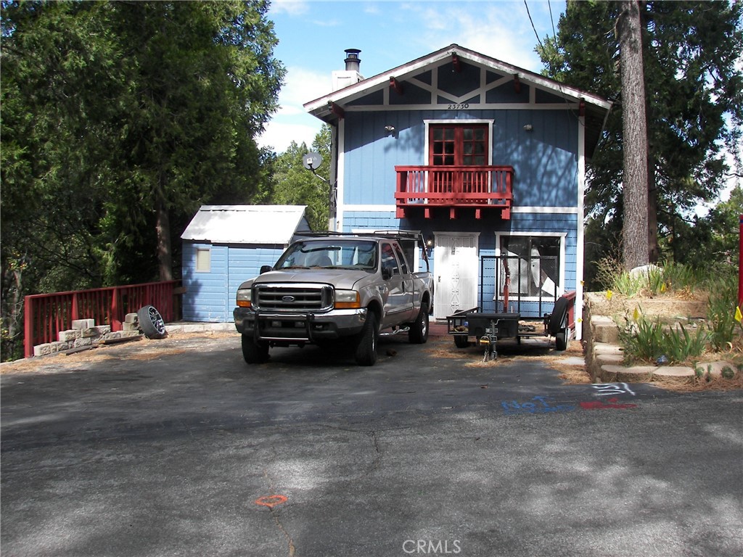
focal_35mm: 36
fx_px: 773
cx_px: 372
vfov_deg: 39.7
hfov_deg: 51.4
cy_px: 278
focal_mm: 6
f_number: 2.8
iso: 50
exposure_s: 1/400
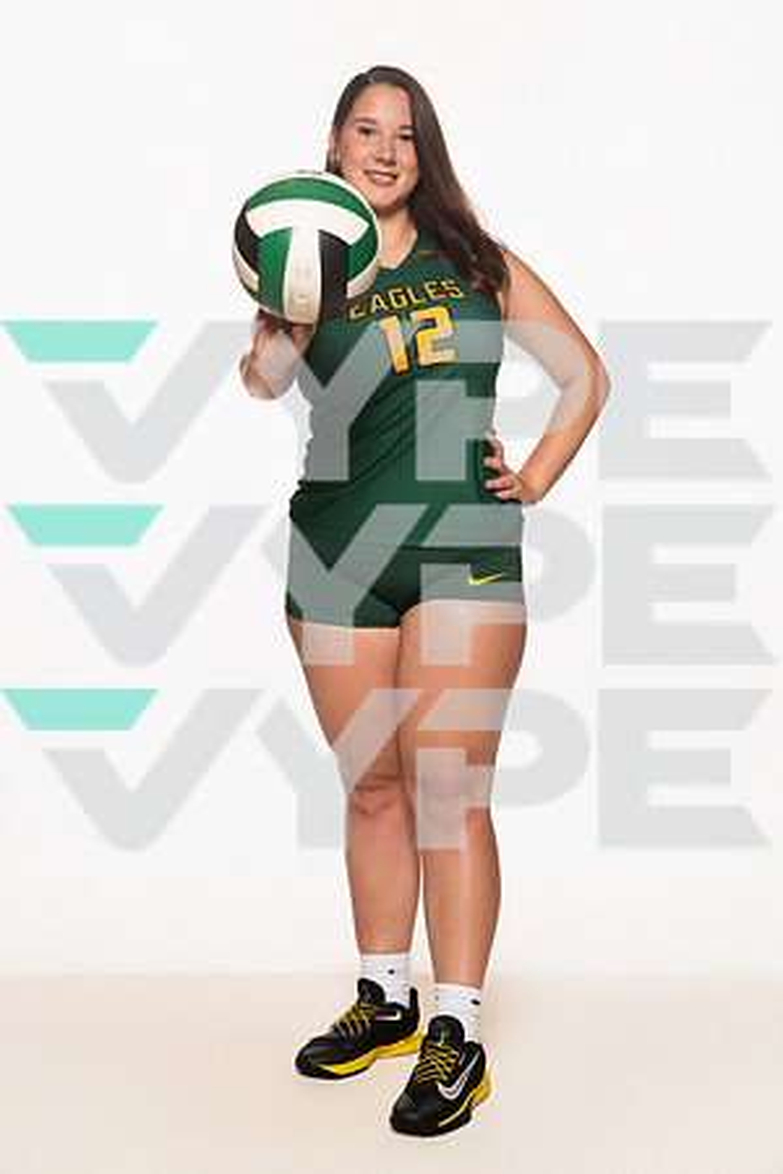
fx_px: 2153
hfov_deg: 20.6
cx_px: 392
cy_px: 587
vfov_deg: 30.5
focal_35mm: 66
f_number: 7.1
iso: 800
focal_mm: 66
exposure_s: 1/320
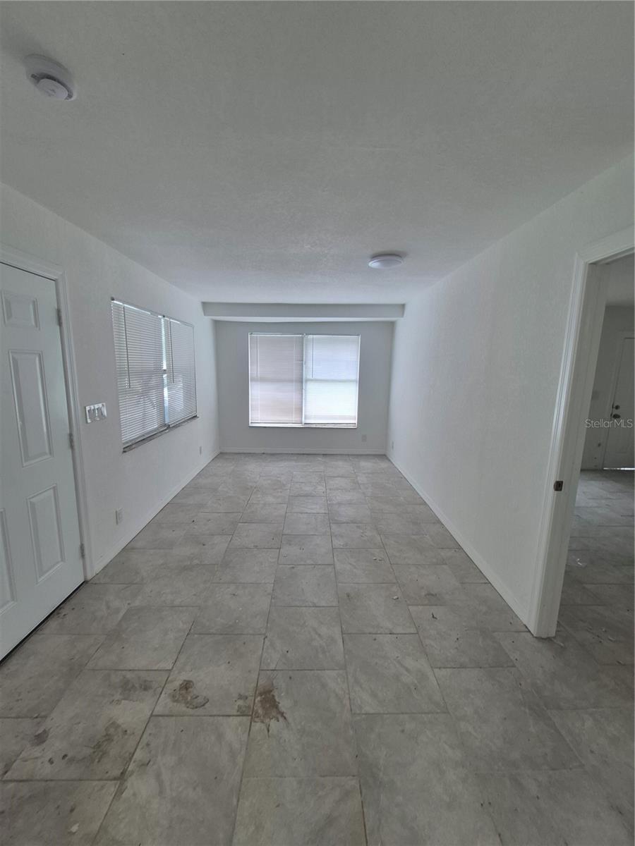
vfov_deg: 106.2
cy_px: 423
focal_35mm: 13
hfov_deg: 89.9
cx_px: 318
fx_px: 318
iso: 64
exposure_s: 1/60
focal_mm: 1.74
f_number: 2.2
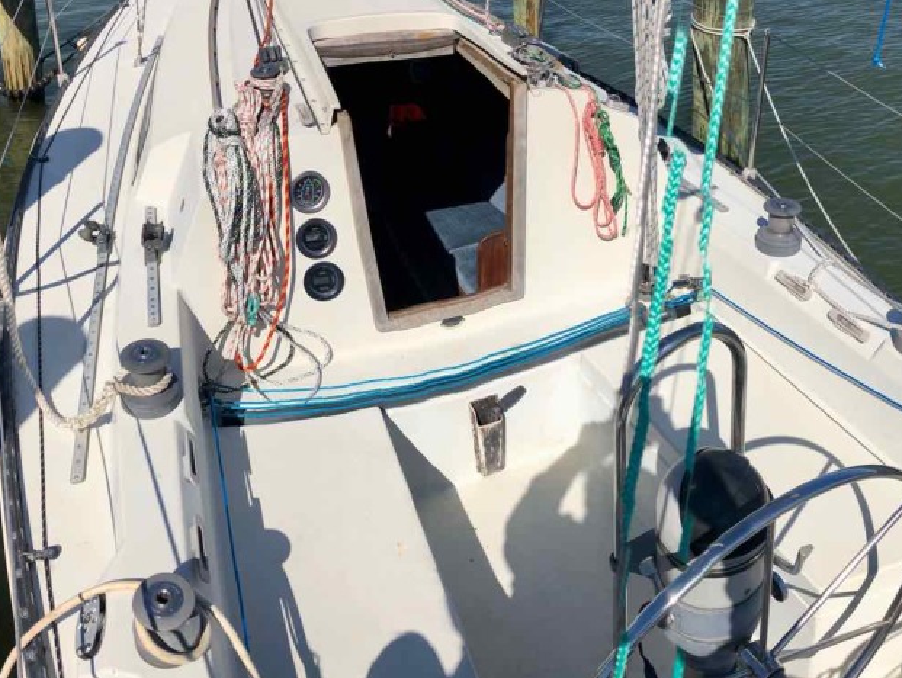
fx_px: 939
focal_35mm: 36
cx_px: 466
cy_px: 311
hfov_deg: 51.3
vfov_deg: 39.7
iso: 20
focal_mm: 3.99
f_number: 1.8
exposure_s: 1/5348
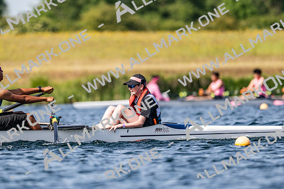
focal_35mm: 600
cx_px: 142
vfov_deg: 2.3
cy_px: 94
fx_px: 4730
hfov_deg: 3.4
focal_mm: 400
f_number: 4.5
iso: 200
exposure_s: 1/2500
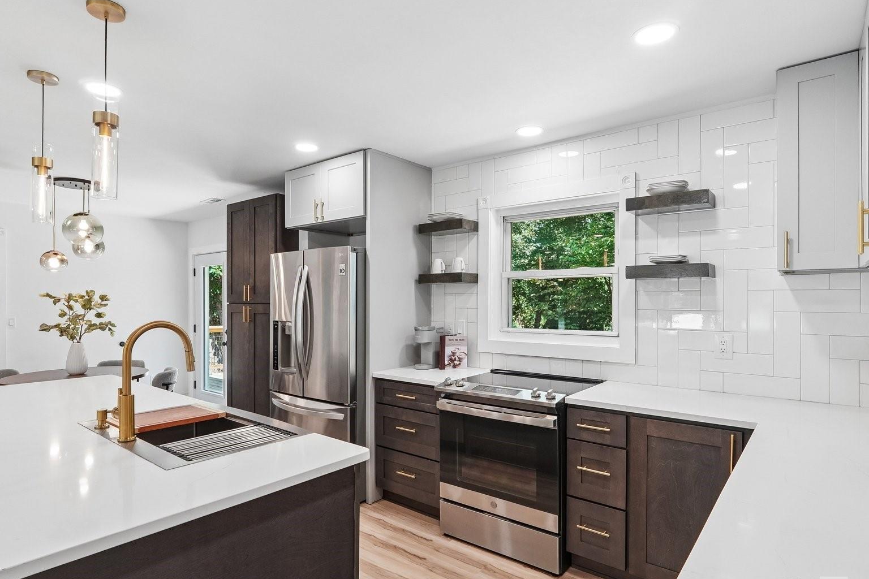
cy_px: 302
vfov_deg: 61.9
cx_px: 421
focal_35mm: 20
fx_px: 483
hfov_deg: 84.0
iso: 400
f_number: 8
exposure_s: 1/15
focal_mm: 10
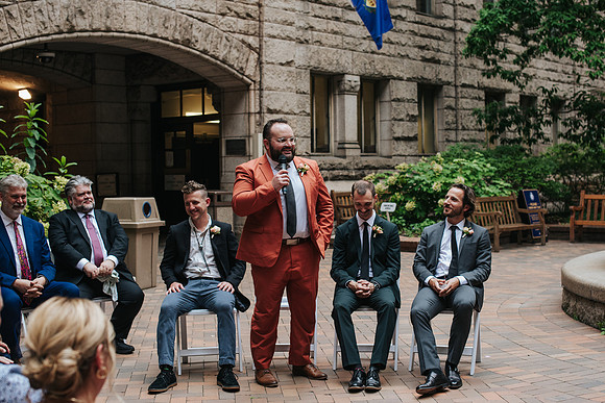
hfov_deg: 36.3
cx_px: 306
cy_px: 182
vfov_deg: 24.7
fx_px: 923
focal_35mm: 55
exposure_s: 1/400
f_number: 4
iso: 800
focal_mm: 50
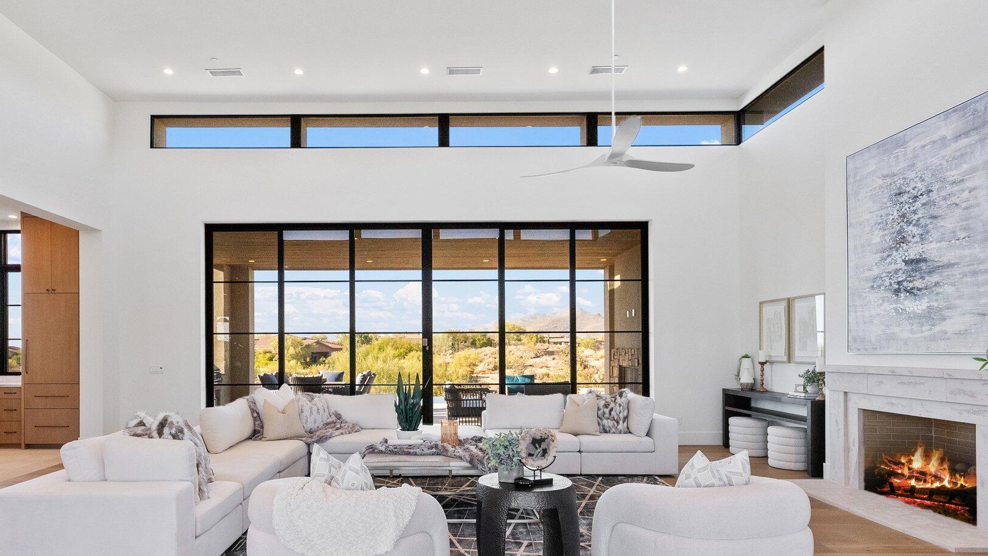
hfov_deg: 83.4
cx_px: 427
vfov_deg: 52.8
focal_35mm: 21
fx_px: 550
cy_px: 357
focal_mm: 16
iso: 2500
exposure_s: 1/800
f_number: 8
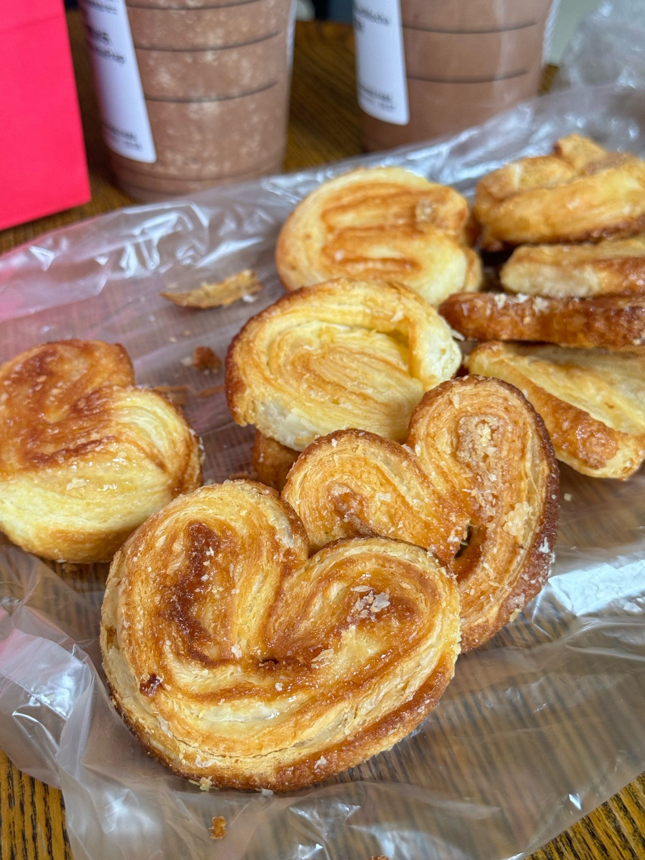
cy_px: 430
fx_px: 1192
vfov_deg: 39.7
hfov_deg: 30.3
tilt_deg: -35.2
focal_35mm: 48
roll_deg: -0.4
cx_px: 322
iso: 100
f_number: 1.78
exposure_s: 1/67
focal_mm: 6.86
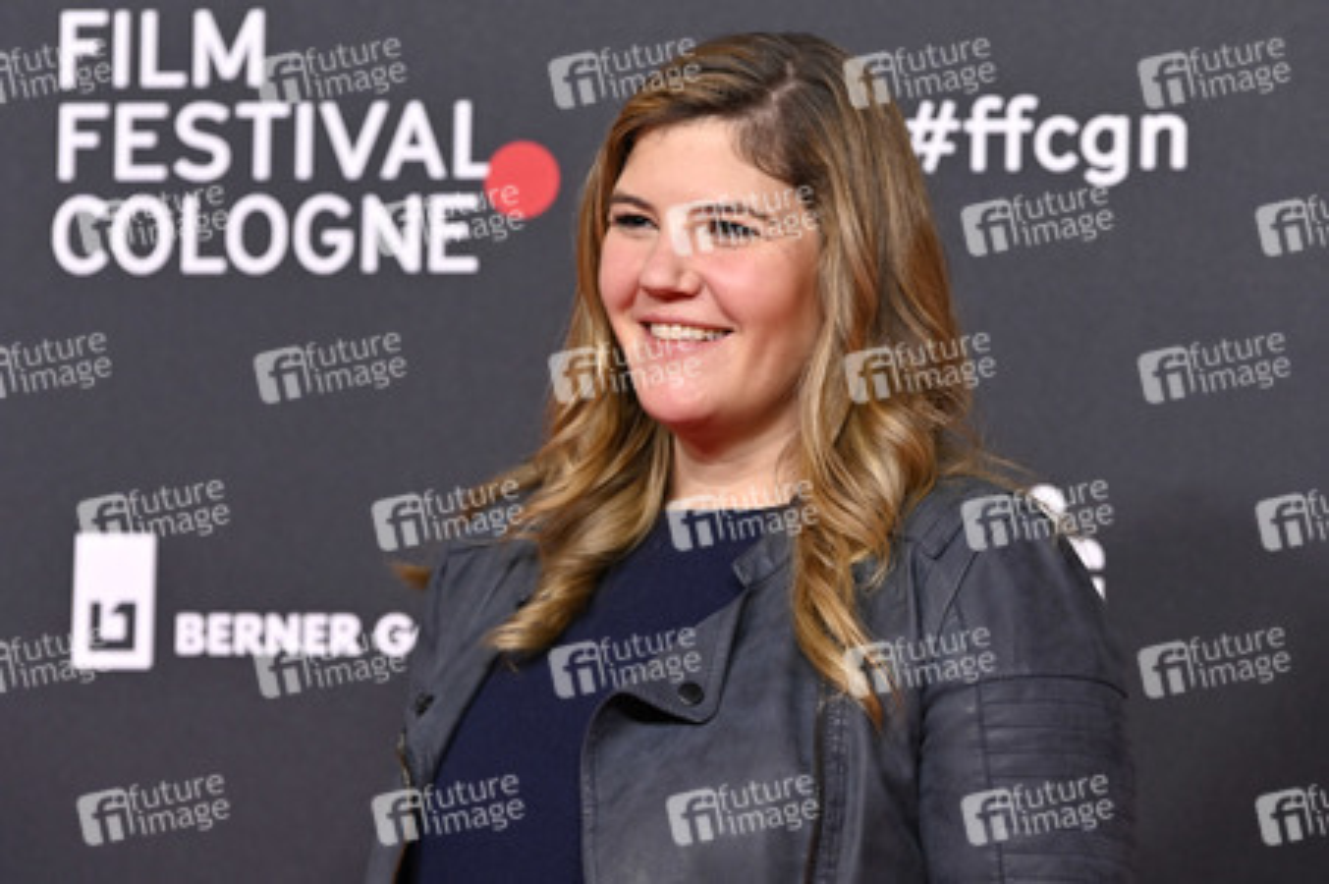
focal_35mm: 150
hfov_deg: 13.7
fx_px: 5533
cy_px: 442
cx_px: 664
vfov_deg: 9.1
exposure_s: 1/200
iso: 1000
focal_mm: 150
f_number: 5
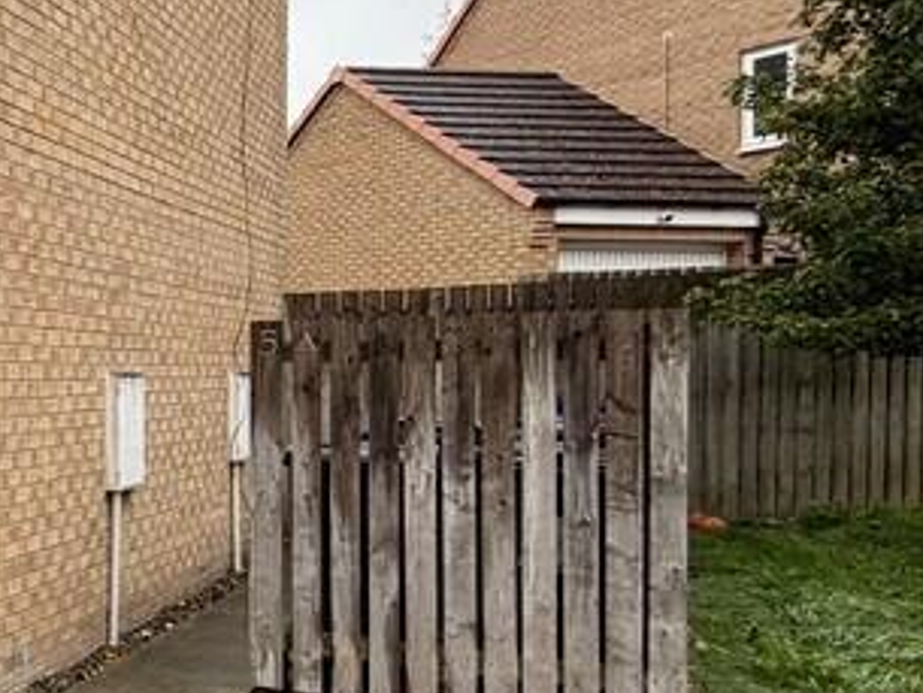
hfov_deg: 28.8
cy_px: 372
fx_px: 1254
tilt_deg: +0.7
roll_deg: -1.2
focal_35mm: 47
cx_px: -402
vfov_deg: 30.9
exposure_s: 1/144
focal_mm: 2.22
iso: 40
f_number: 2.2
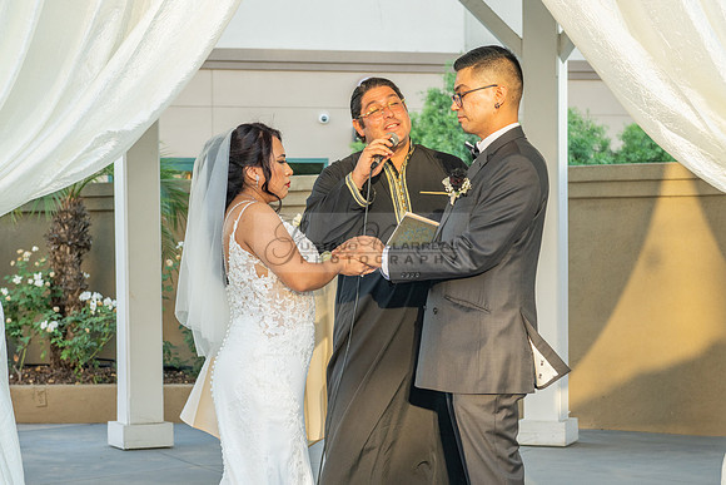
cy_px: 317
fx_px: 1846
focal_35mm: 91
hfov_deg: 22.3
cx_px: 363
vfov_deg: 14.9
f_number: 6.3
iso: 500
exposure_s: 1/200
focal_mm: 70
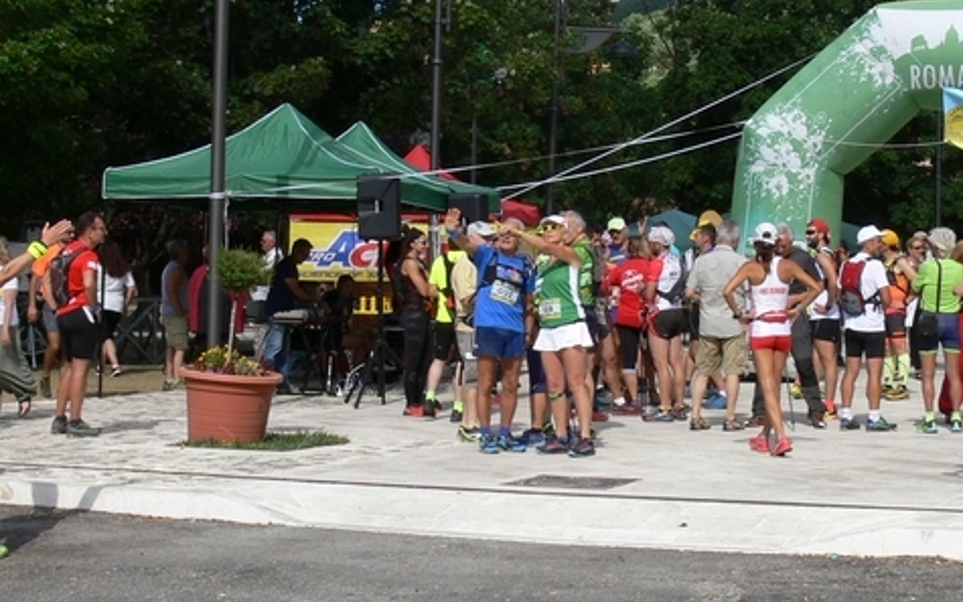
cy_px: 217
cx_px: 570
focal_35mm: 80
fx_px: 2100
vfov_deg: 16.3
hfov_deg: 25.8
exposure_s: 1/250
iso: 80
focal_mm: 7.4
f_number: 5.6
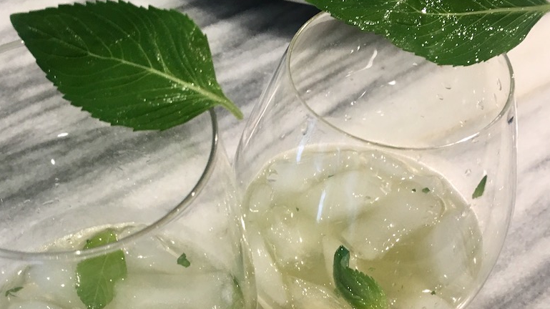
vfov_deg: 31.6
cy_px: 220
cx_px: 273
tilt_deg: -55.7
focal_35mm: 37
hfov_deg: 54.0
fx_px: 539
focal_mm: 4.15
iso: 80
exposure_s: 1/30
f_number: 2.2
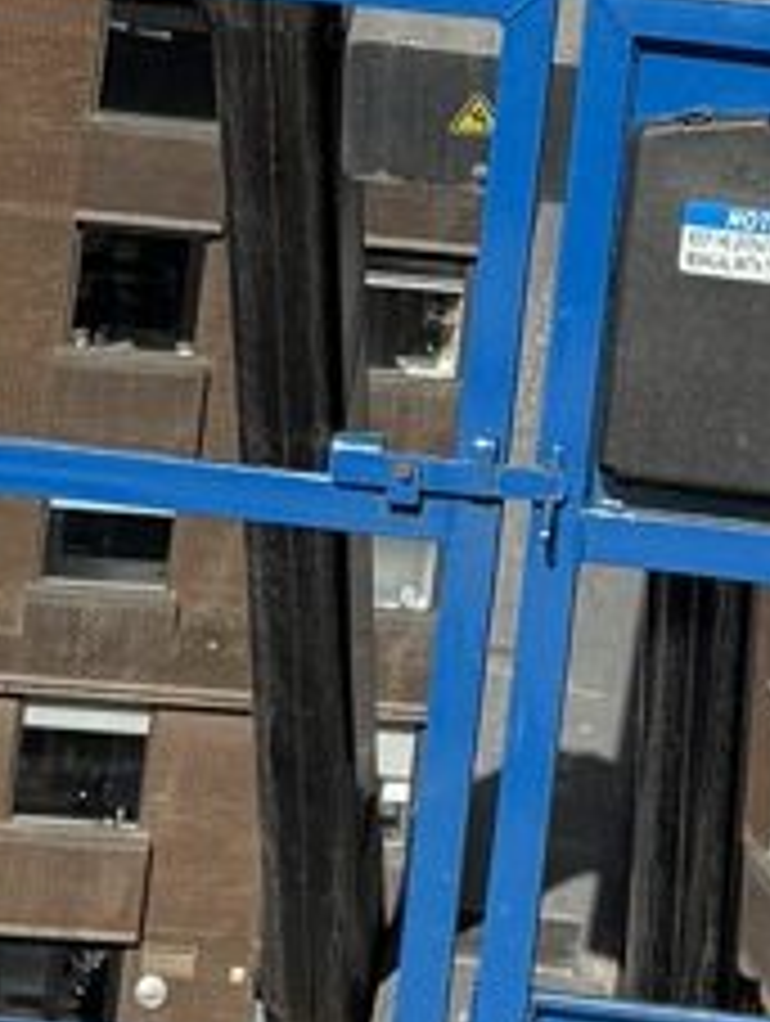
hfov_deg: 7.8
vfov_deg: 9.9
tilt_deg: +3.7
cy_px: -743
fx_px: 5619
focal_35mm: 190
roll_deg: -6.6
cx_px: 802
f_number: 1.78
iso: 80
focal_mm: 6.76
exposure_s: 1/5348
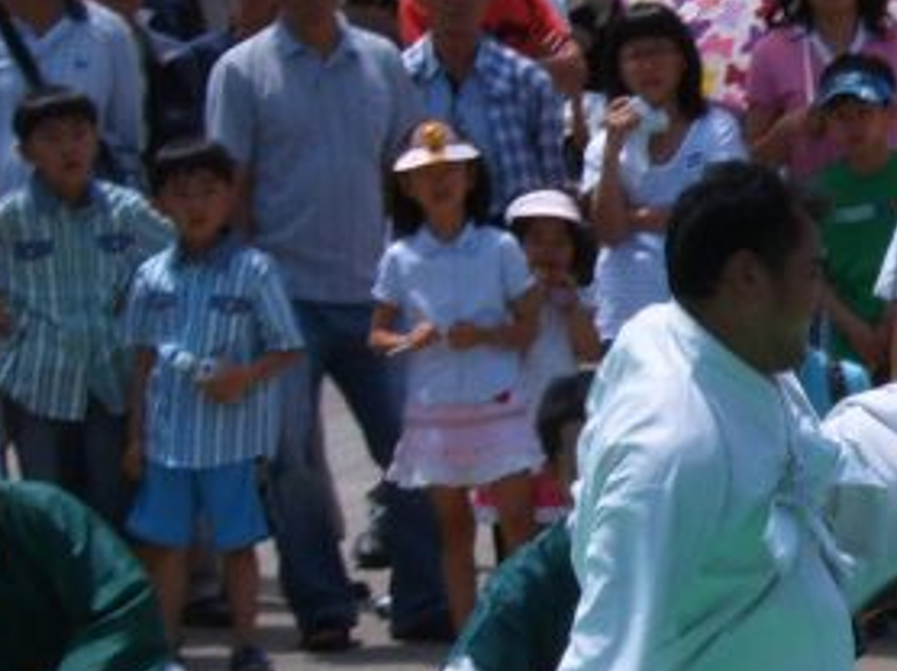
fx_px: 6343
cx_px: 1145
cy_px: 442
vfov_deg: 6.1
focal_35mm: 245
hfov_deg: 8.0
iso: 63
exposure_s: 1/180
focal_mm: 14.2
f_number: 8.8
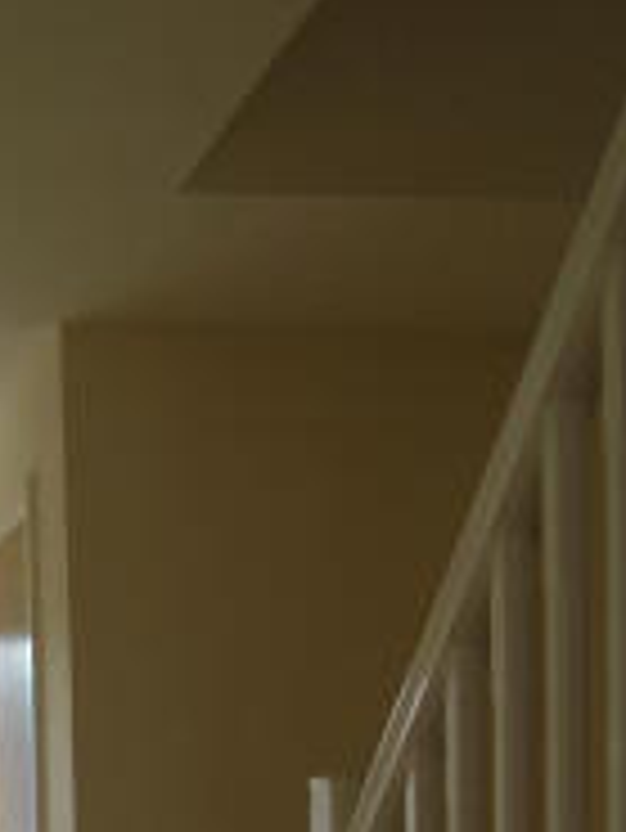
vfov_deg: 27.1
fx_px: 1590
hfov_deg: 21.3
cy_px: 897
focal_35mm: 66
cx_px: -36
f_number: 3.1
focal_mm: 5.8
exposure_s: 1/55.7
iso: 50
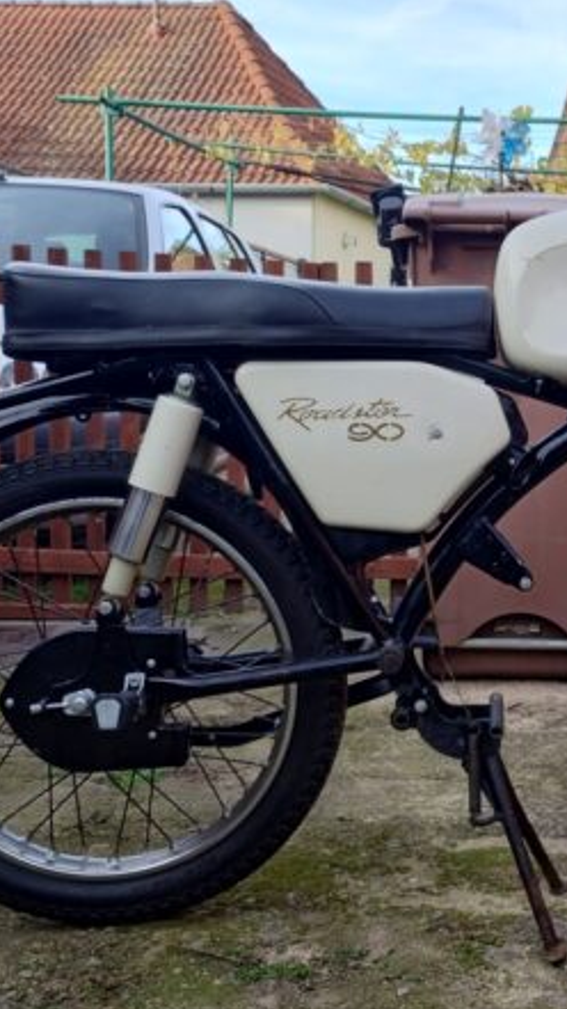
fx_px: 1390
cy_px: 532
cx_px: 583
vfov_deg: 39.9
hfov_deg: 22.1
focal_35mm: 52
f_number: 1.8
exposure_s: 1/172
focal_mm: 4.27
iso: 100
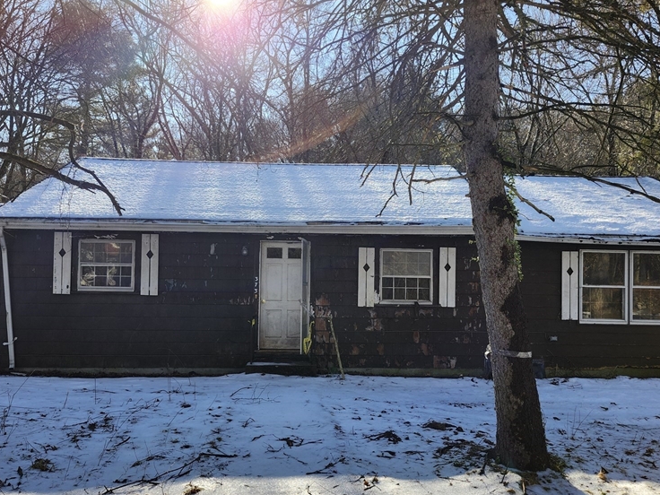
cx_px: 324
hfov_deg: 56.8
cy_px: 271
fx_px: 610
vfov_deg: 44.1
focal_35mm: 32
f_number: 1.8
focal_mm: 5.54
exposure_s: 1/619
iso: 25
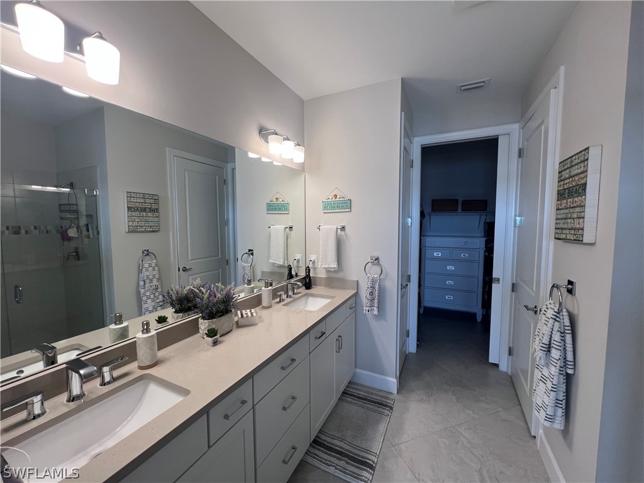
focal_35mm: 13
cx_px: 322
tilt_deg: -5.2
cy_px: 242
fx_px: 242
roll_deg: +0.3
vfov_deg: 89.9
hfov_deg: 106.2
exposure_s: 1/120
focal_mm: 1.57
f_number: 1.8
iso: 50
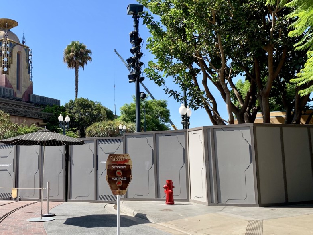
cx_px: 127
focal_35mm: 40
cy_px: 117
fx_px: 362
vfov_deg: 36.0
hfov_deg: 46.6
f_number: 1.8
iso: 25
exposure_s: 1/1490
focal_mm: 4.25
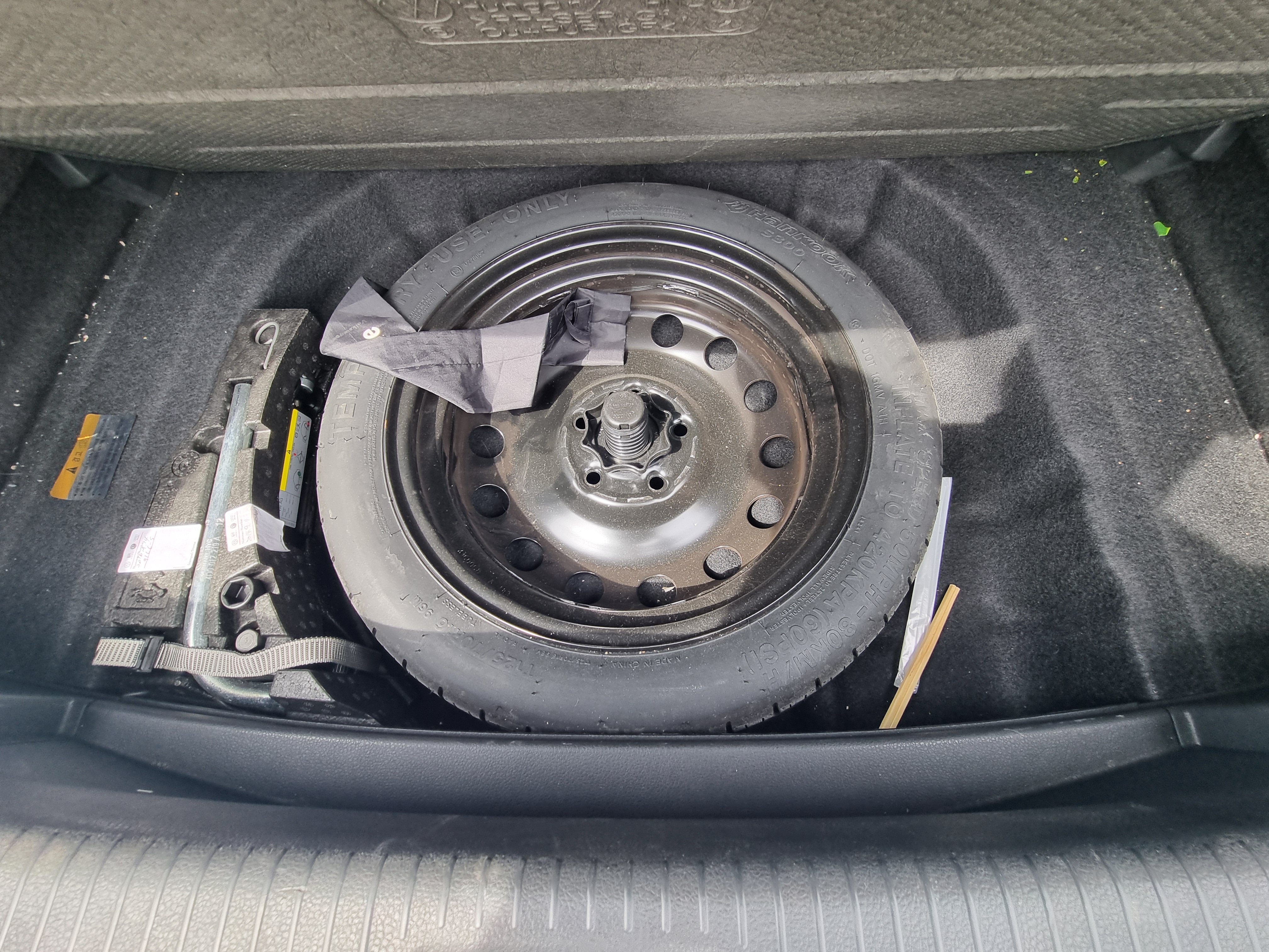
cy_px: 476
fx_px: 477
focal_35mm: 13
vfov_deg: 89.9
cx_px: 634
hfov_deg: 106.2
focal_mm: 2.2
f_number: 2.2
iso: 64
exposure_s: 1/120
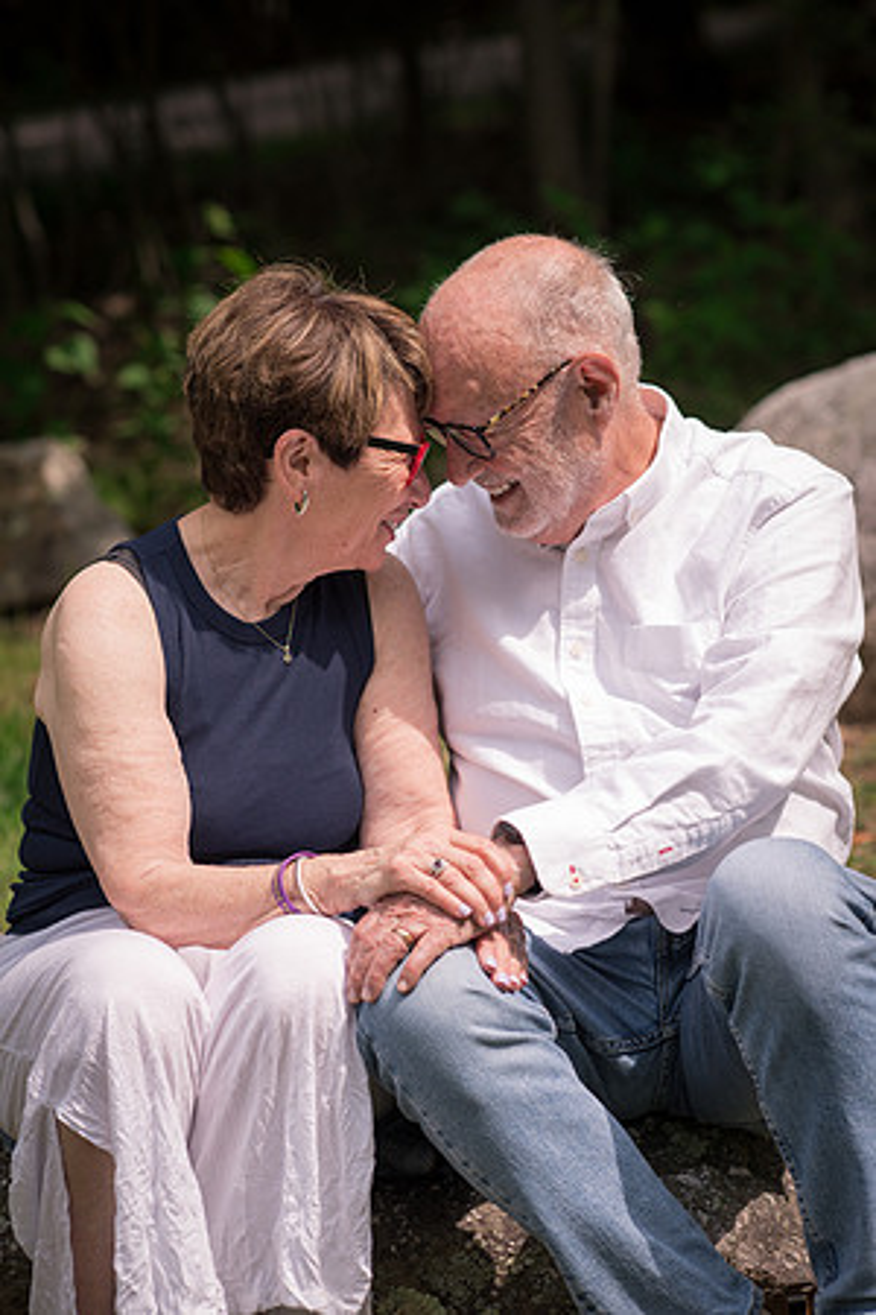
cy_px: 658
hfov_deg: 16.1
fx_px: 3102
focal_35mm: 85
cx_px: 438
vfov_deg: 23.9
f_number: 3.2
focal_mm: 85
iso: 200
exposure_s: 1/2000
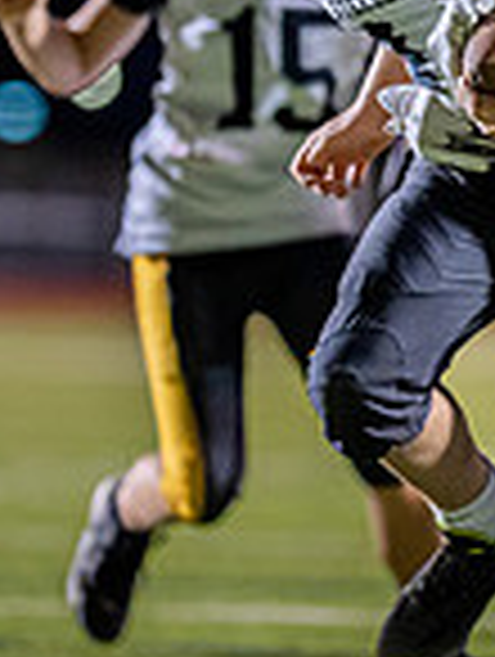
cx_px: 716
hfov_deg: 2.3
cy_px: 189
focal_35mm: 646
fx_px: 12281
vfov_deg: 3.1
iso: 1600
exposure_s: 1/1000
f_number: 1.8
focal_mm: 135
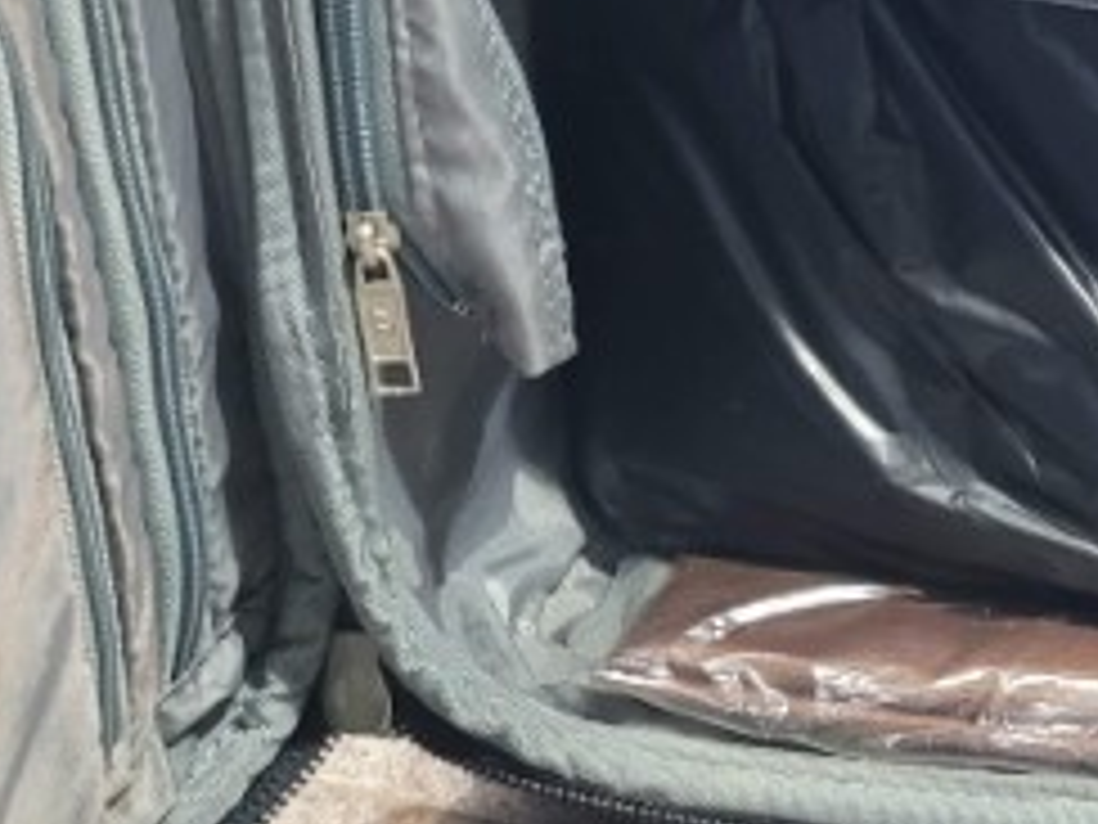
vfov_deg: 15.0
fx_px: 2886
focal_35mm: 91
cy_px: -437
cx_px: 1199
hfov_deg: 20.6
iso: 800
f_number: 1.8
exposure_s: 1/24
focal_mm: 5.4
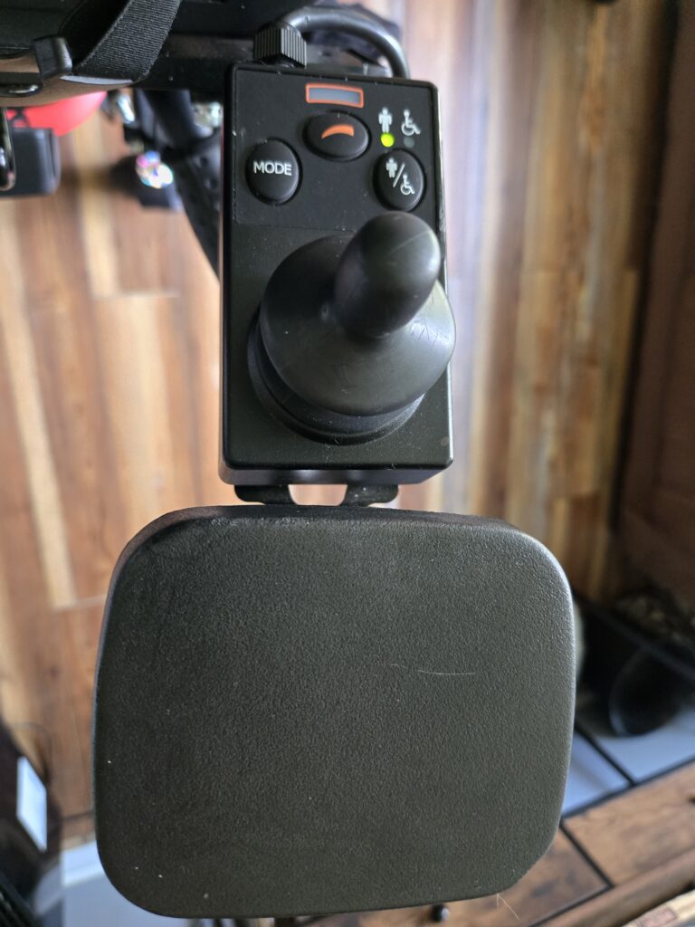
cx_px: 348
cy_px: 464
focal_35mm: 23
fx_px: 616
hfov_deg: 58.9
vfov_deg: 73.9
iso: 640
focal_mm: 5.4
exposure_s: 1/60
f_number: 1.8
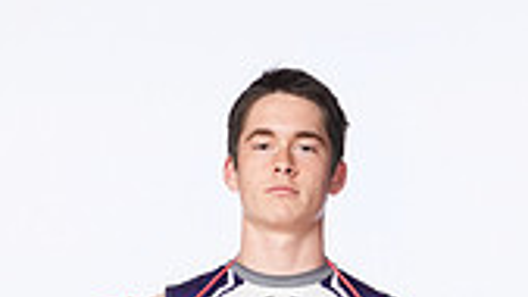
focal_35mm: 156
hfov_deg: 13.8
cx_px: 284
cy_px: 685
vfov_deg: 7.3
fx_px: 2184
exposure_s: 1/200
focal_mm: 56
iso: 800
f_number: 8
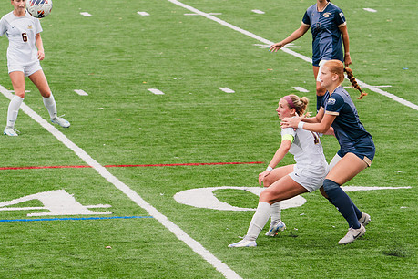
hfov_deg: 6.7
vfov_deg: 4.5
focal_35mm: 306
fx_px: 3553
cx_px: 226
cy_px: 168
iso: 800
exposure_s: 1/1600
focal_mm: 200
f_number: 5.6
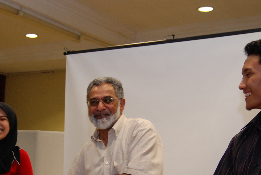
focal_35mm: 63
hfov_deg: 31.5
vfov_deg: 21.2
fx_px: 458
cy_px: 160
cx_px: 83
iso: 500
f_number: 2.8
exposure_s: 1/60
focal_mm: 22
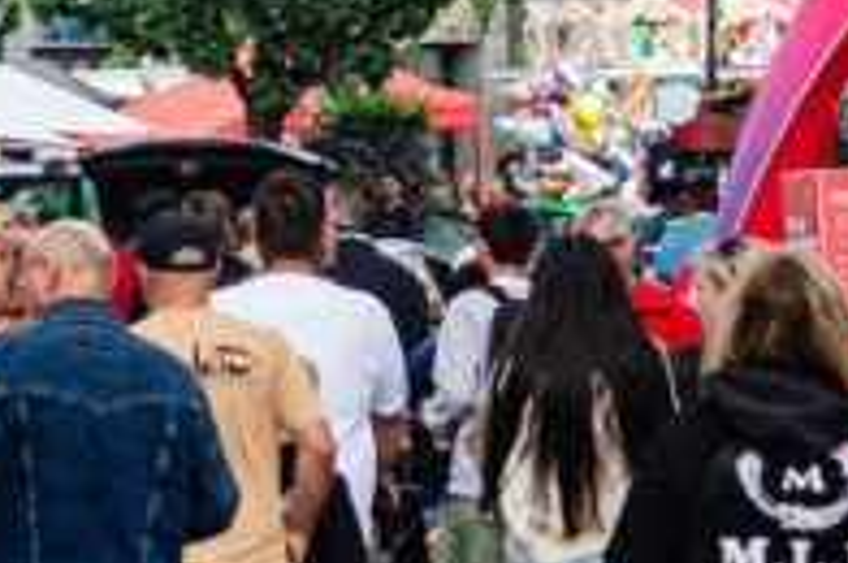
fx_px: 7595
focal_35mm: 323
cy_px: 173
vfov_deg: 4.2
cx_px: 701
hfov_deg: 6.4
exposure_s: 1/1000
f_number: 4.5
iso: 560
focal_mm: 55
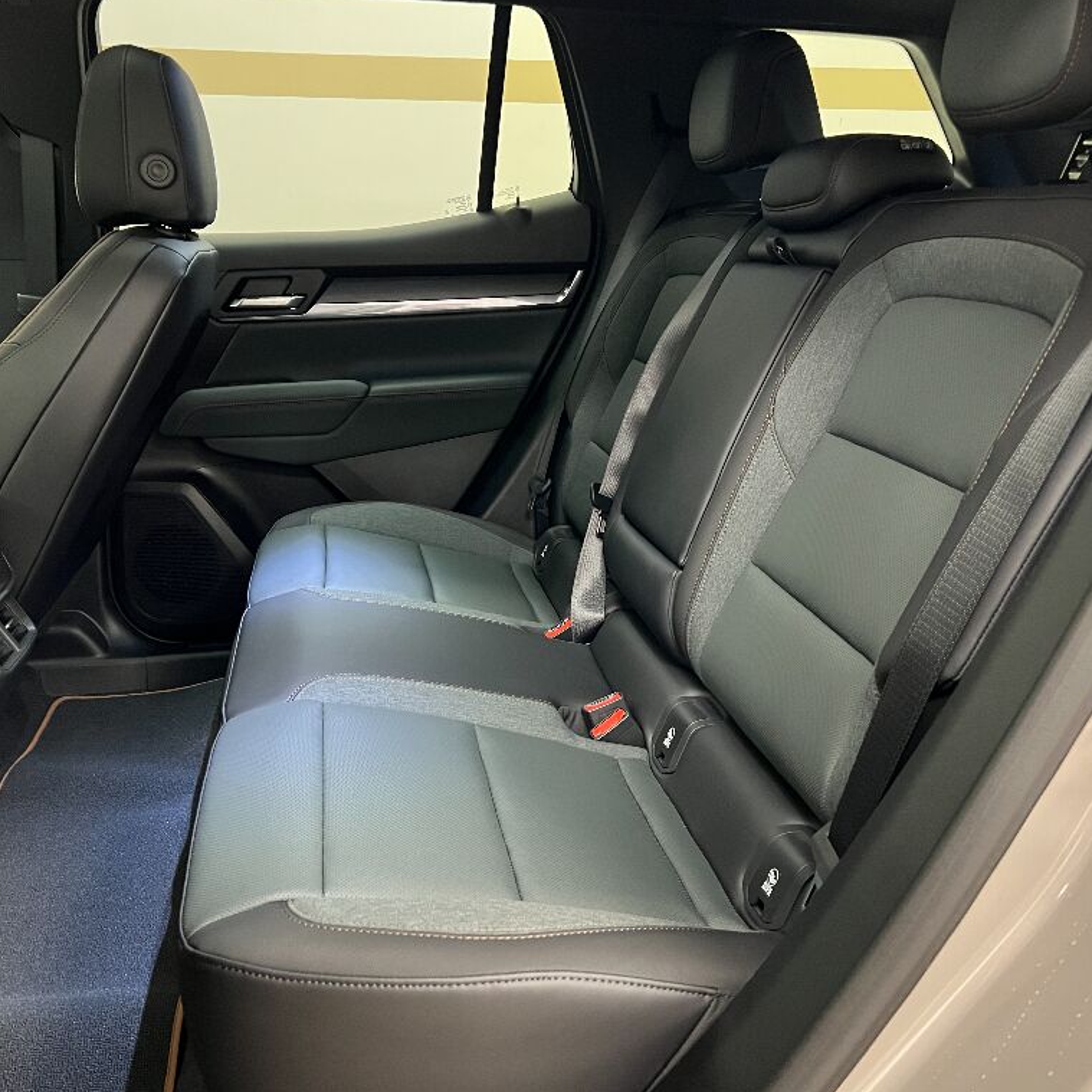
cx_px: 505
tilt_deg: -15.5
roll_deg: -0.7
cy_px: 544
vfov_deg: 52.5
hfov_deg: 52.5
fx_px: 1106
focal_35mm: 31
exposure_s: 1/40
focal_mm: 5.7
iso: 640
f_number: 1.5
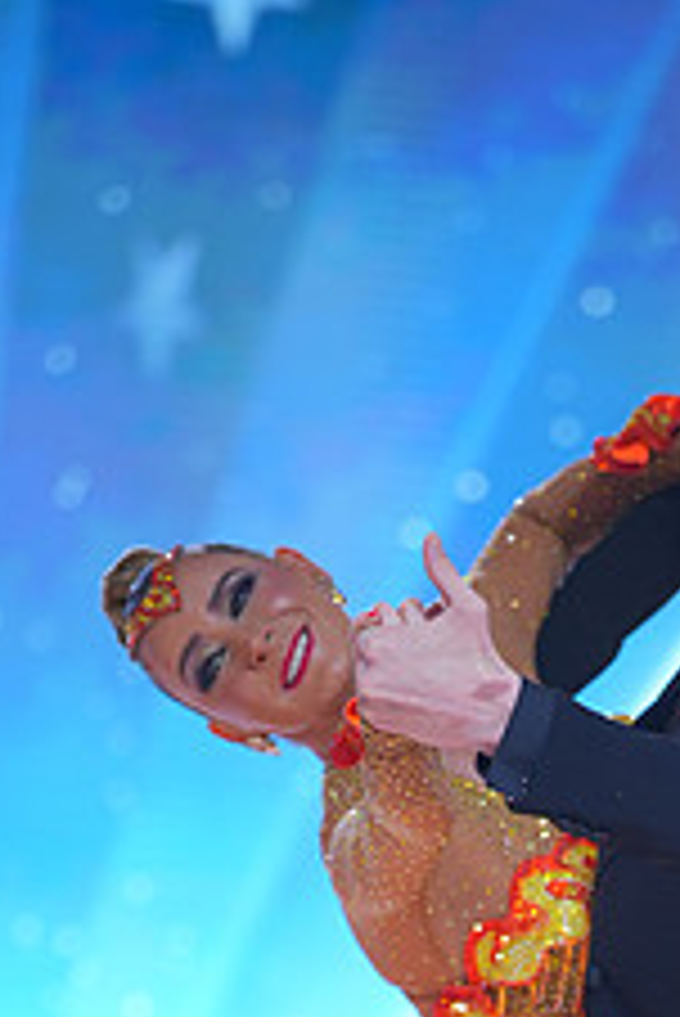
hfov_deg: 5.7
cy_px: 1233
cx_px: 592
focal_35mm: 239
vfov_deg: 8.5
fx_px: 6761
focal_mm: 93
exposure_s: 1/400
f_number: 2.8
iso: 400
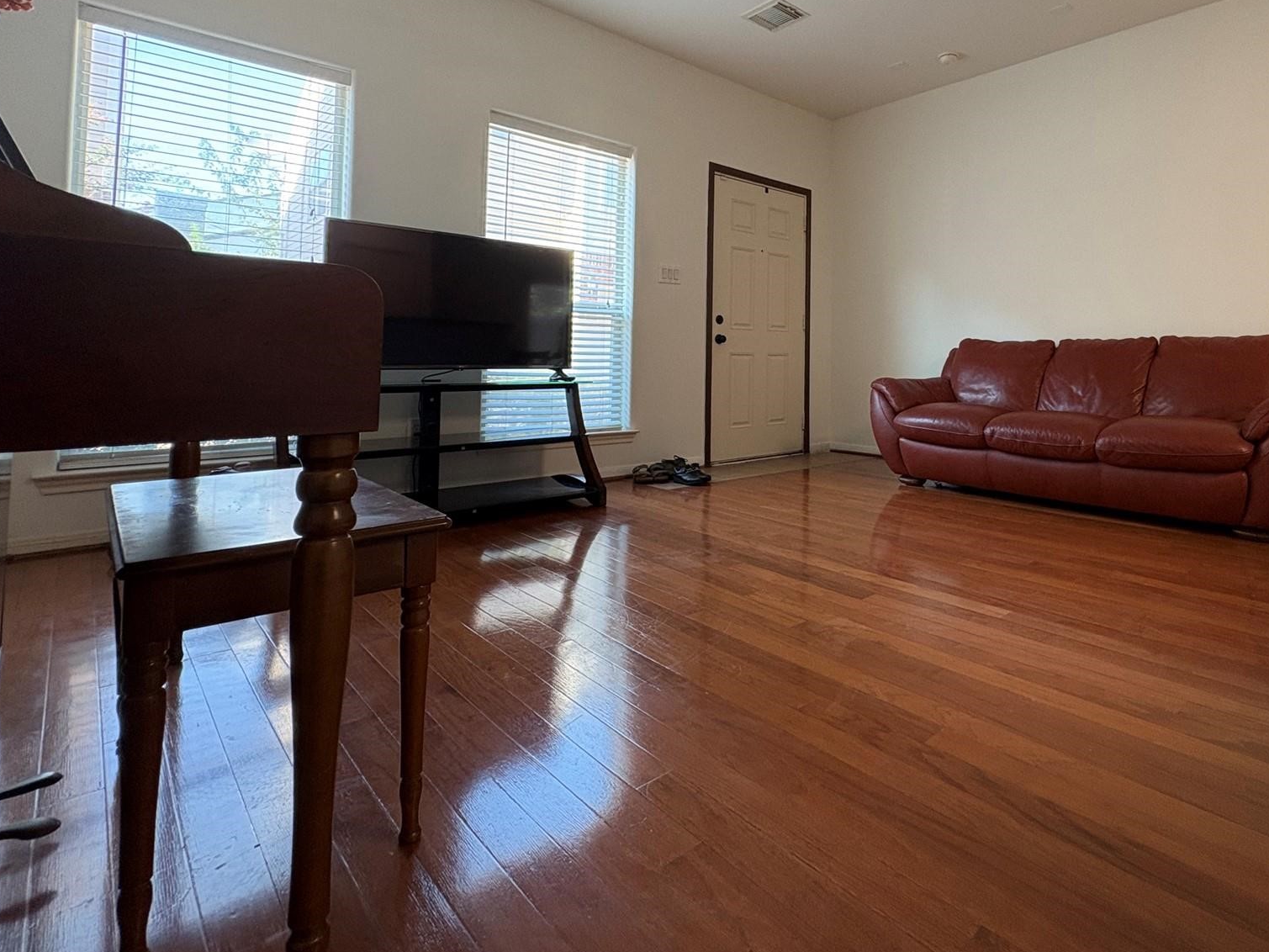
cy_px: 332
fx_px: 697
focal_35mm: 19
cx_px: 822
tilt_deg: +2.9
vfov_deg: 67.2
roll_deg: -0.6
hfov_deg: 82.4
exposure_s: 1/60
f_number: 2.2
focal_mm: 2.22
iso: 250
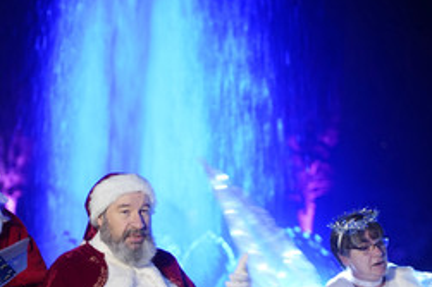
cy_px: 253
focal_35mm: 135
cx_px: 127
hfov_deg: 15.2
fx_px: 1619
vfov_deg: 10.1
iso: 1250
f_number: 2.8
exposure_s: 1/40
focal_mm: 75
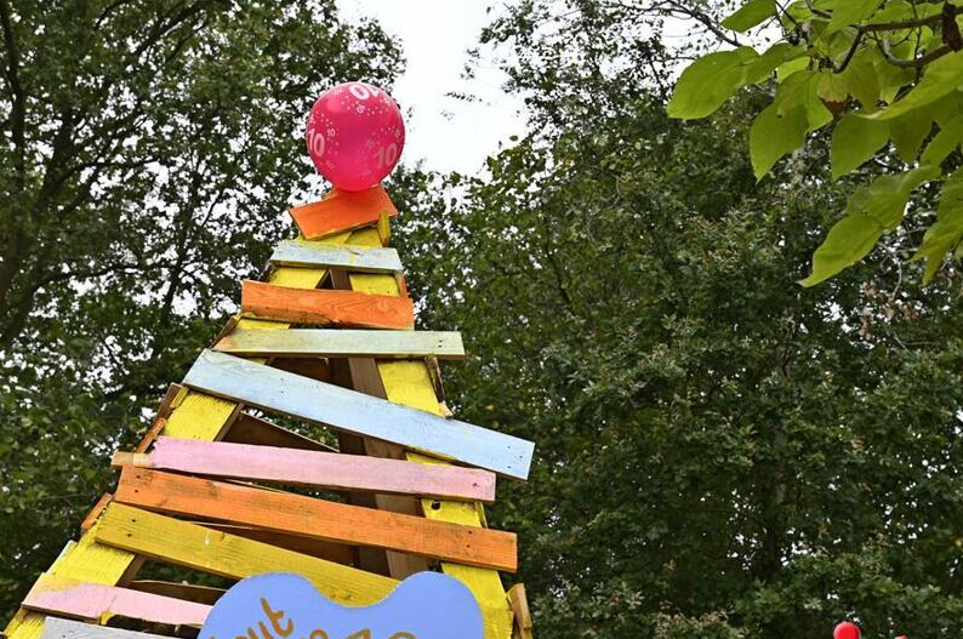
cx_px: 523
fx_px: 1336
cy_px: 358
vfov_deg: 26.9
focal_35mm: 50
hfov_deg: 39.6
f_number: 6.3
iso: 200
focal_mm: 40
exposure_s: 1/160
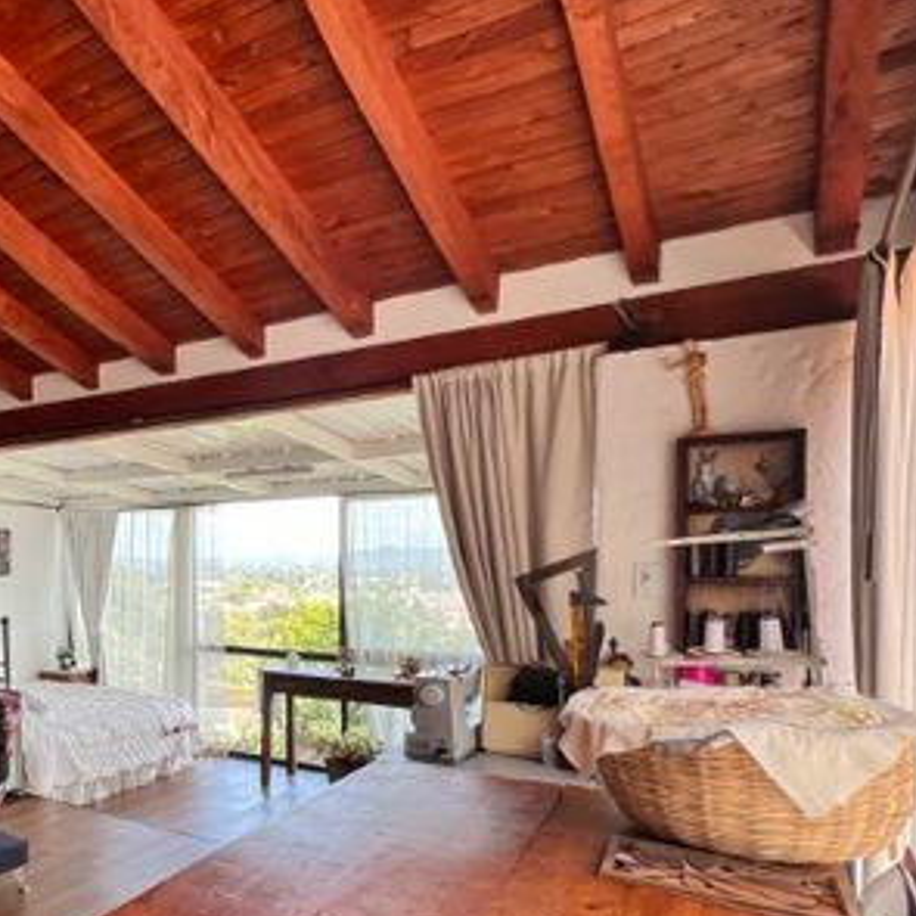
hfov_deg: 51.1
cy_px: 568
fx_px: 778
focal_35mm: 26
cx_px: 36
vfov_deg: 60.2
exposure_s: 1/99
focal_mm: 1.57
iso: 32
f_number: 1.8
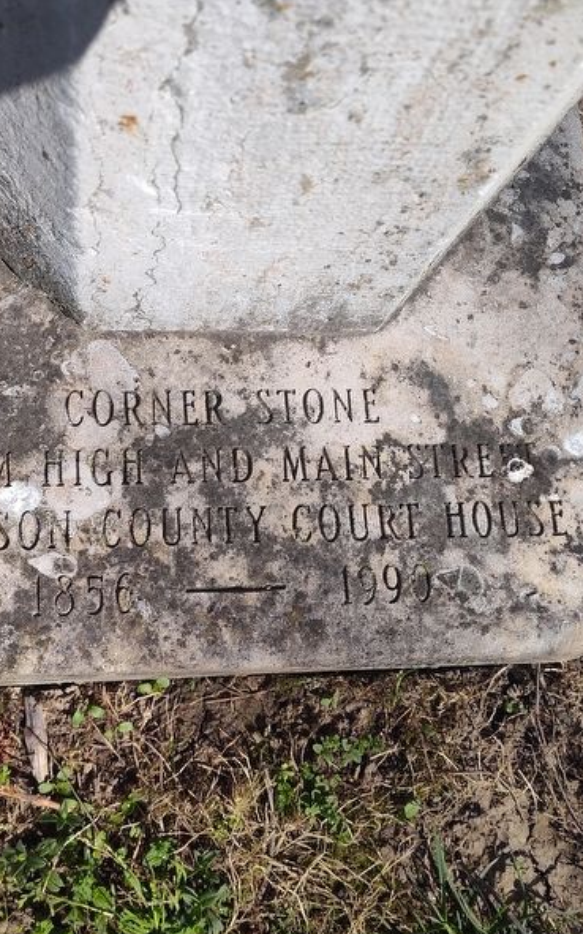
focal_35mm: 33
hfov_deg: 37.9
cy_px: 471
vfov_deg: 58.2
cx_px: 194
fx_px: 840
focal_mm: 5.56
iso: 100
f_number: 1.8
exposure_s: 1/1623
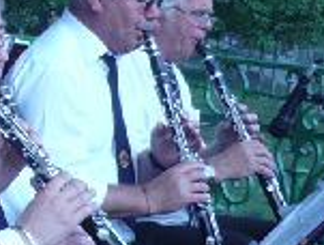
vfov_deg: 8.0
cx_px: -438
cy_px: 15
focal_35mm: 185
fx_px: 1736
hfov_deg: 9.5
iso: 100
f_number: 2.8
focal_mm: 5.8
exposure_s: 1/400
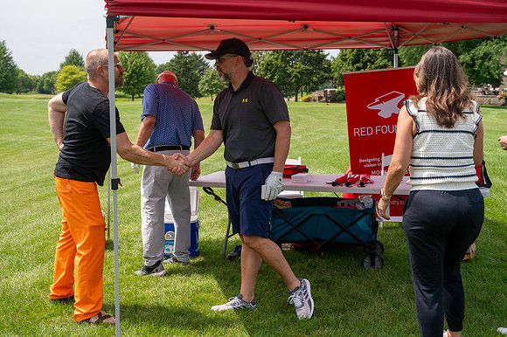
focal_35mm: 44
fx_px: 619
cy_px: 168
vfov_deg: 30.5
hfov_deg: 44.5
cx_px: 254
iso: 250
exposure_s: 1/1250
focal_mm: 44
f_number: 5
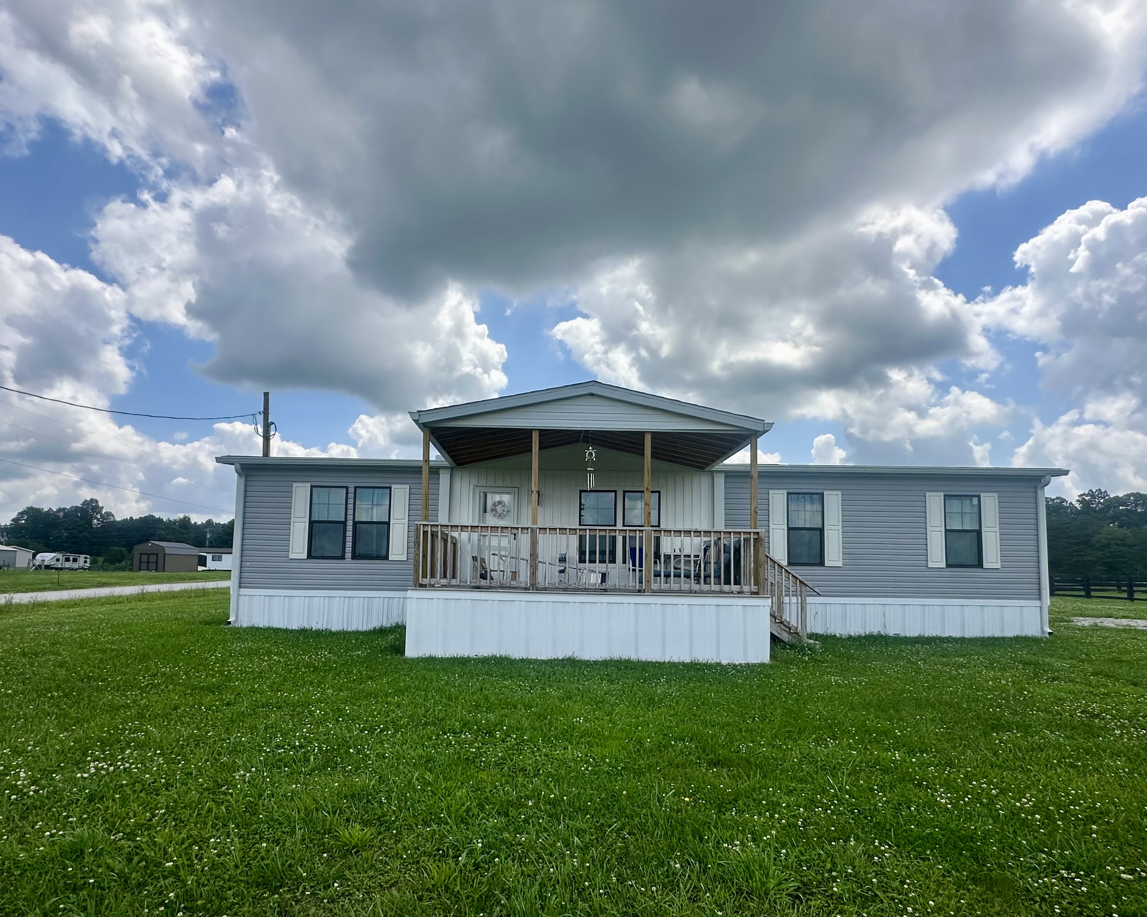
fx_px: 645
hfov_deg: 83.3
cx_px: 571
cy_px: 522
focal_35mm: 19
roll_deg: -0.6
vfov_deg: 70.5
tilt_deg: +6.2
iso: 50
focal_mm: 2.22
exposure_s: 1/2681
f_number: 2.2
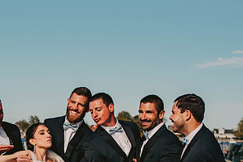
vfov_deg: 14.1
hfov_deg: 20.9
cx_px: 31
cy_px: 150
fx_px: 648
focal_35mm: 96
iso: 200
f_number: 4
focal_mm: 50
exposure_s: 1/4000
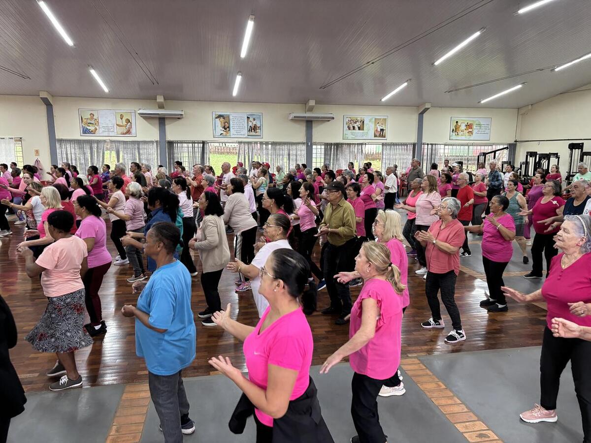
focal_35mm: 26
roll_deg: -0.6
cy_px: 222
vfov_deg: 53.1
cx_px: 296
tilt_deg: -8.6
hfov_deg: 67.3
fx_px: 444
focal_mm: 5.96
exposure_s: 1/60
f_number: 1.6
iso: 160
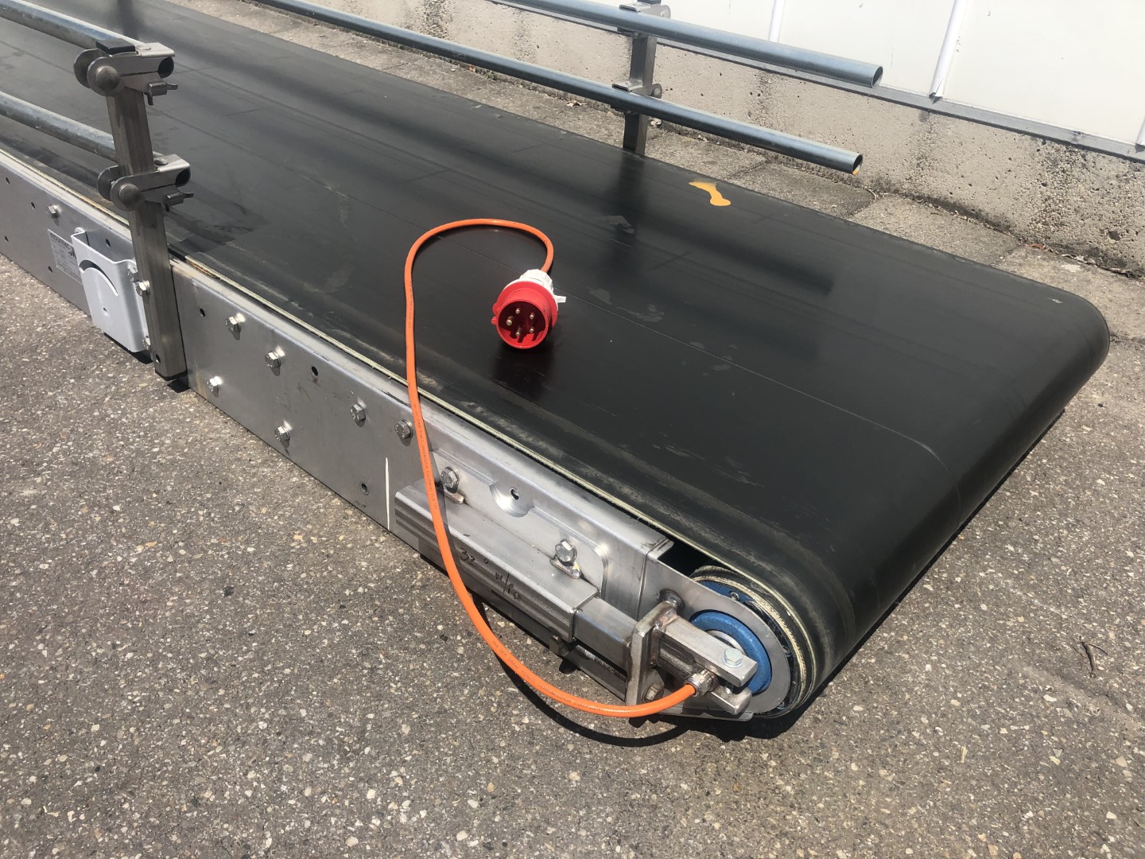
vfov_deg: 49.7
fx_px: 926
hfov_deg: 63.4
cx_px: 572
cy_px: 430
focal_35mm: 28
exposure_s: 1/2000
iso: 20
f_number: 1.8
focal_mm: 4
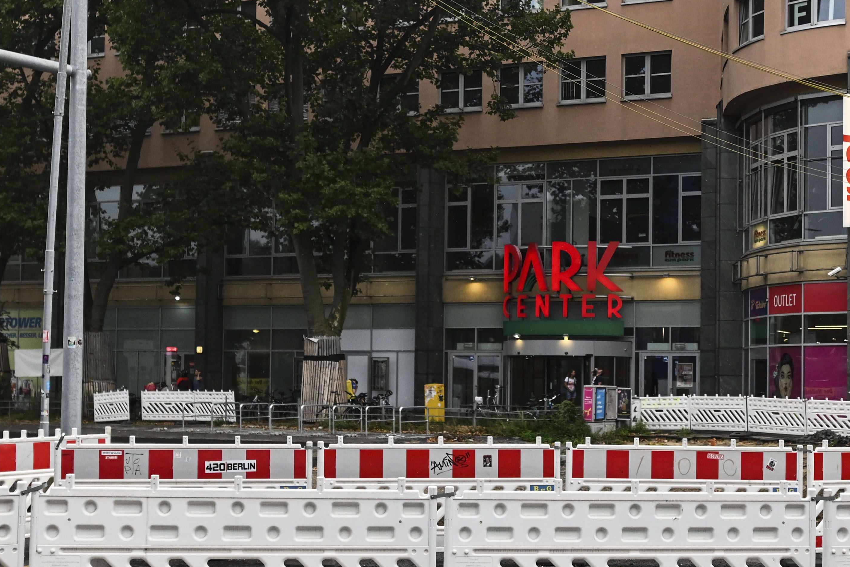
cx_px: 607
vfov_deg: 20.8
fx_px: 1511
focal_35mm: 64
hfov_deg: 31.0
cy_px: 63
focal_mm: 30
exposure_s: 1/1600
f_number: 3.2
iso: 800
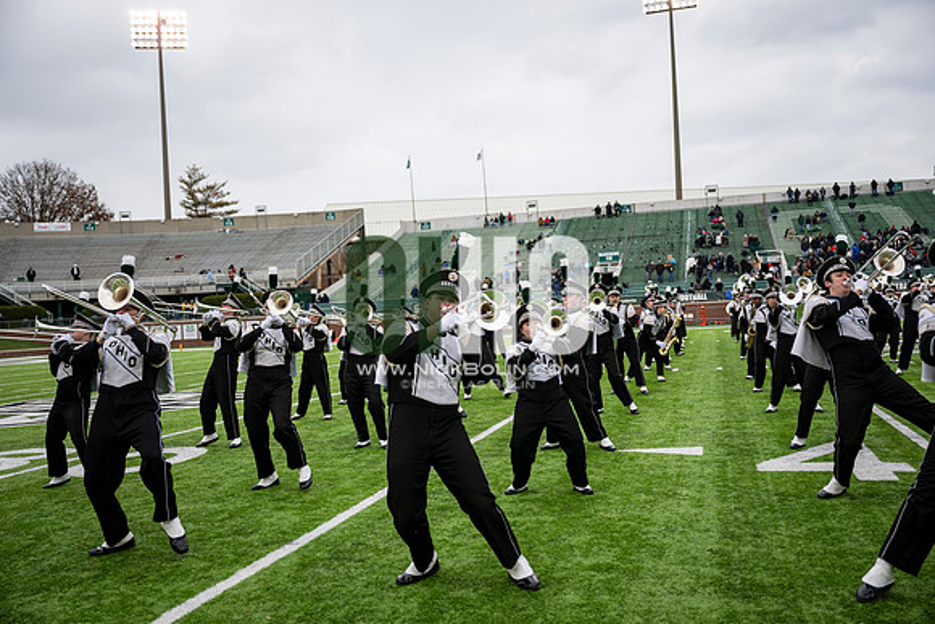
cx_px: 468
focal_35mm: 32
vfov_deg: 40.6
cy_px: 312
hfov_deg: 58.0
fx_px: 844
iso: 100
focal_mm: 32.5
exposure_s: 1/500
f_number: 2.8
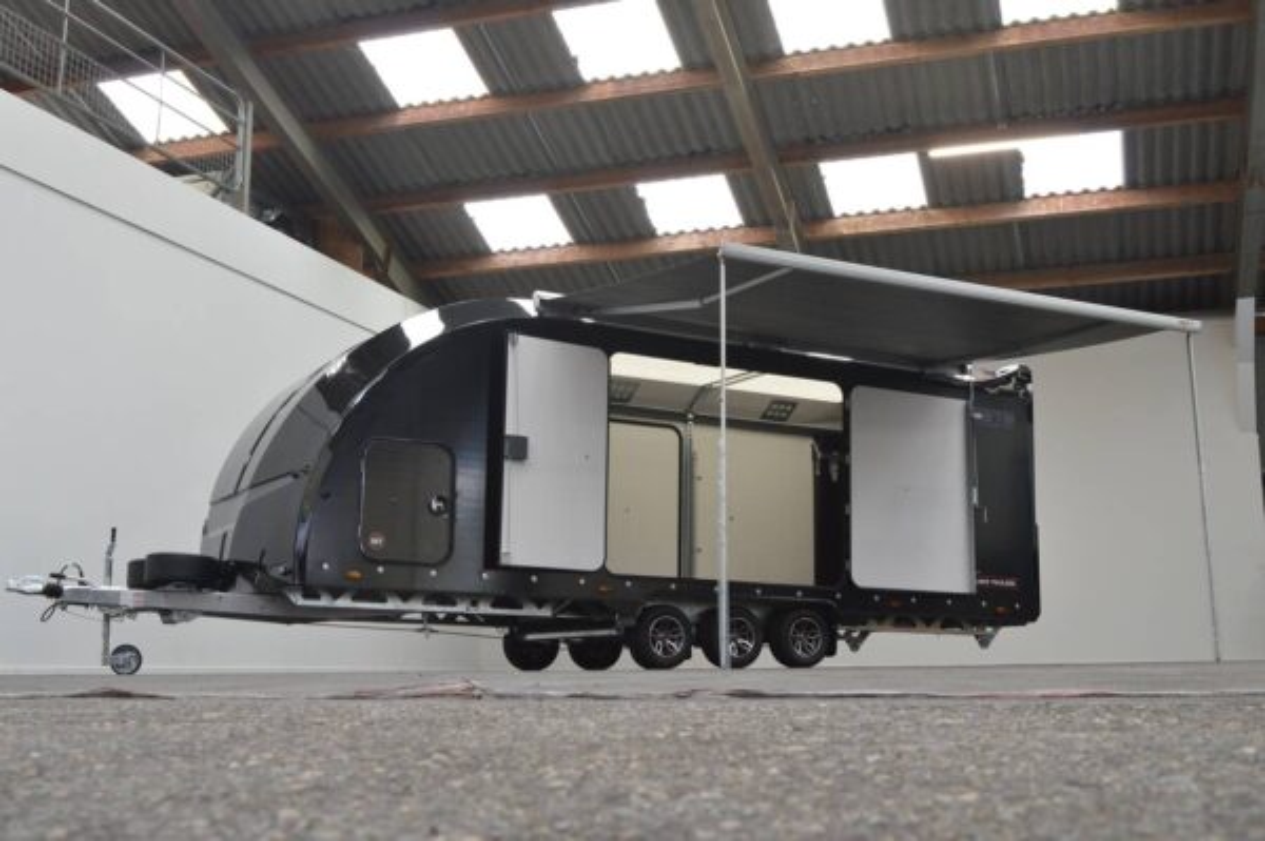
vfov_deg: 31.8
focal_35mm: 42
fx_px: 1475
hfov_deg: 46.4
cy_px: 420
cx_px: 632
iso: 560
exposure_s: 1/10
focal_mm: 28
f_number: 13
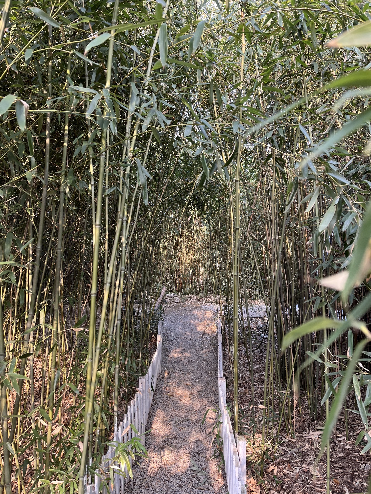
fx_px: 372
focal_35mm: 26
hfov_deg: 53.1
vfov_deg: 67.3
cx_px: 186
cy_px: 247
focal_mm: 5.1
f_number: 1.6
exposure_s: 1/121
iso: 80
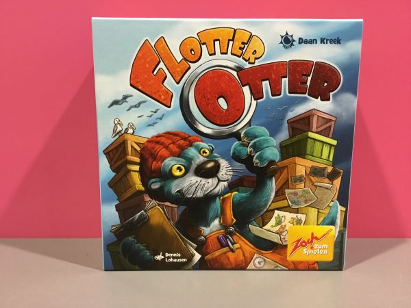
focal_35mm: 31
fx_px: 368
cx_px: 206
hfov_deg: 58.4
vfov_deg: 45.4
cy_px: 154
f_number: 2.4
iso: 250
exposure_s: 1/20
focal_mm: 3.3
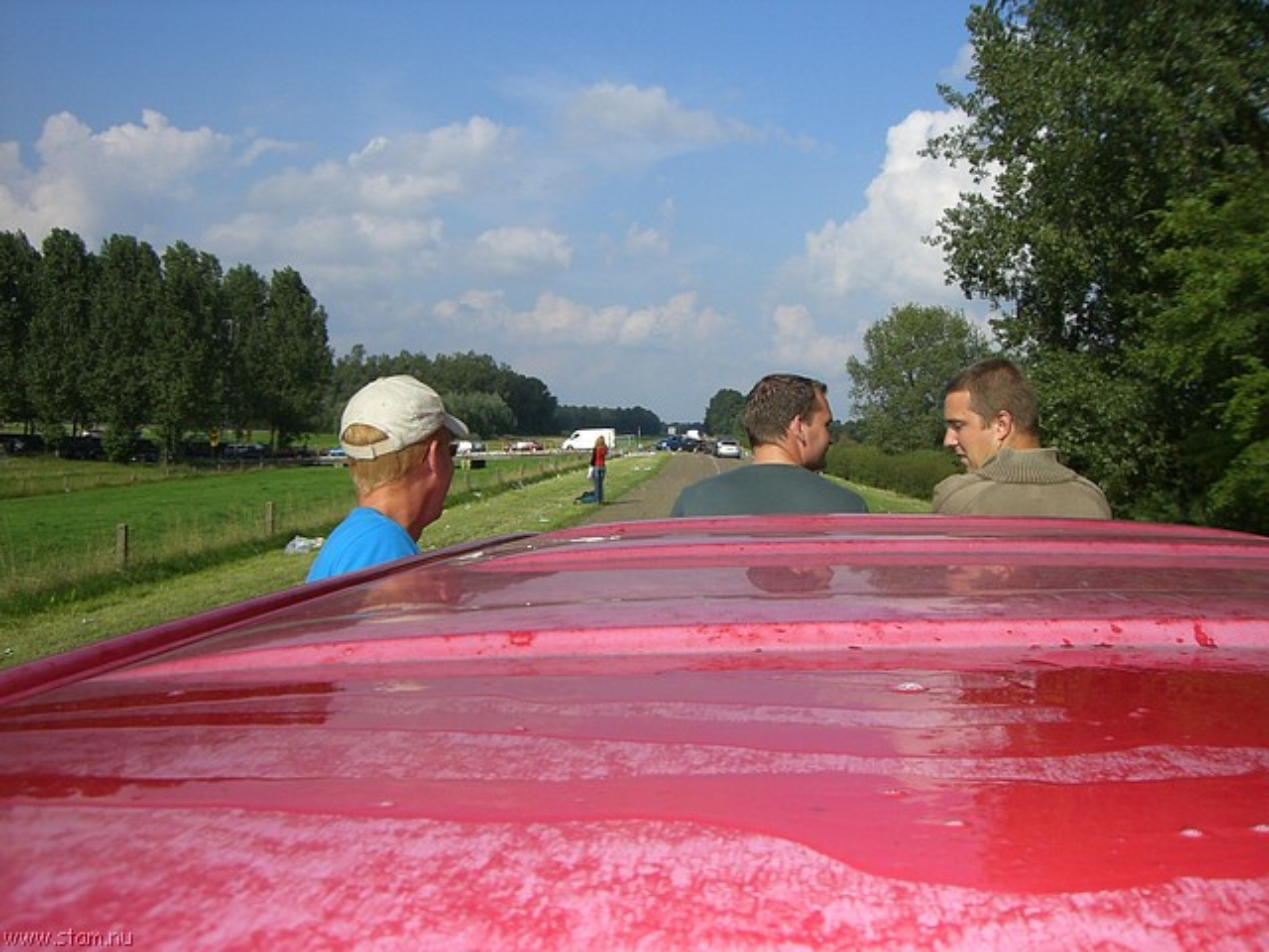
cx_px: 634
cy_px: 476
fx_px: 1393
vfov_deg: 37.7
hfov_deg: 49.0
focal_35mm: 38
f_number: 4.3
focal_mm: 6.2
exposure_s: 1/800
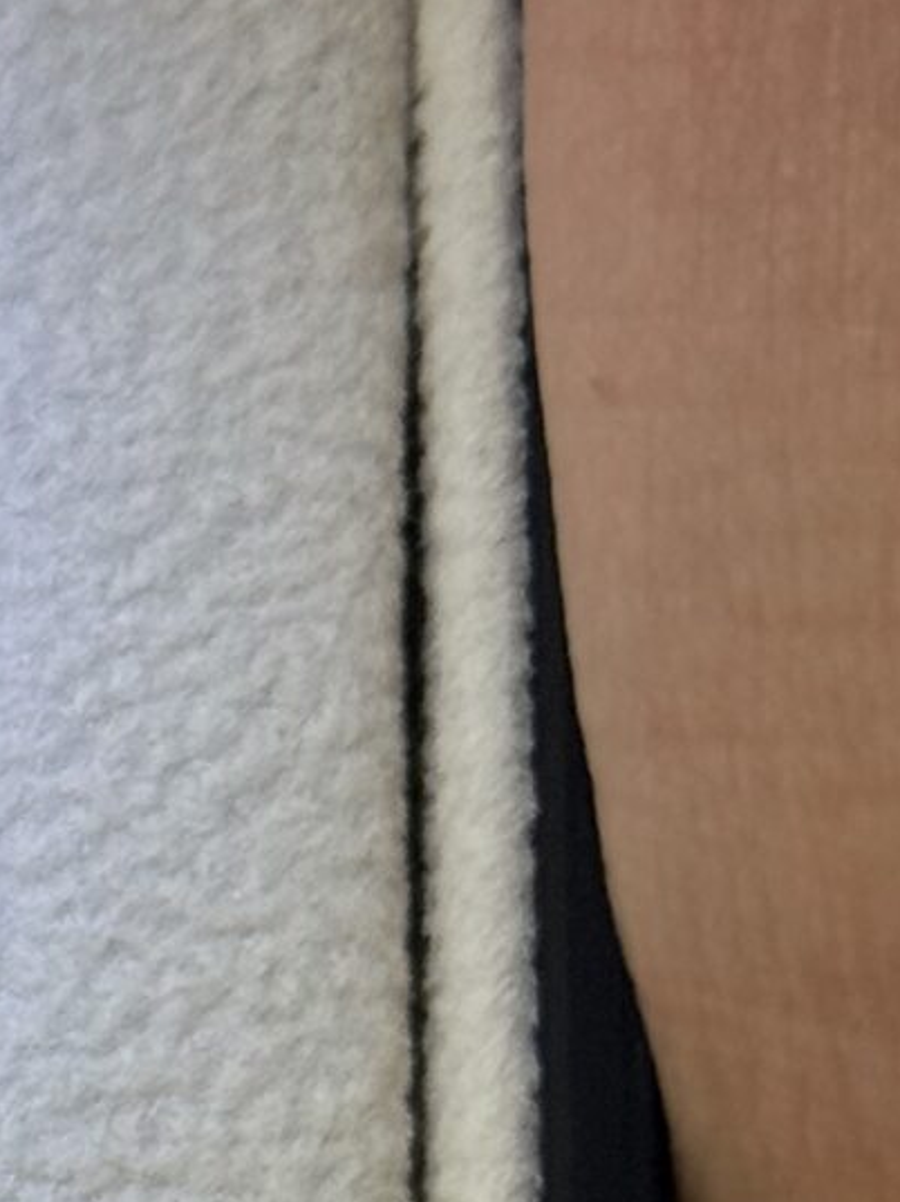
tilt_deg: -48.5
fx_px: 7948
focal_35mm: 229
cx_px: -918
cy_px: 1121
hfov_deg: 6.3
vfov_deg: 8.6
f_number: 1.78
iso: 64
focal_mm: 6.76
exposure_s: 1/100
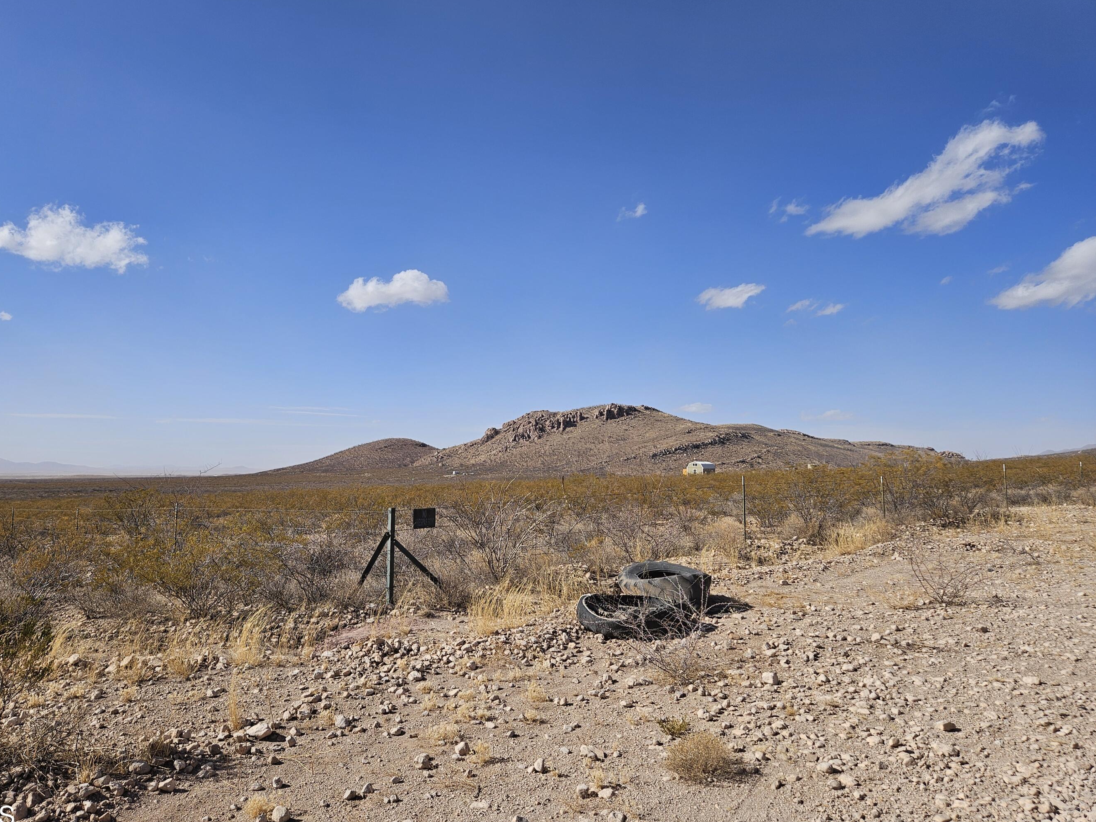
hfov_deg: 67.0
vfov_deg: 53.0
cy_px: 394
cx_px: 478
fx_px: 823
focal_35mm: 26
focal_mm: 5.4
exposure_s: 1/2820
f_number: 1.8
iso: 25
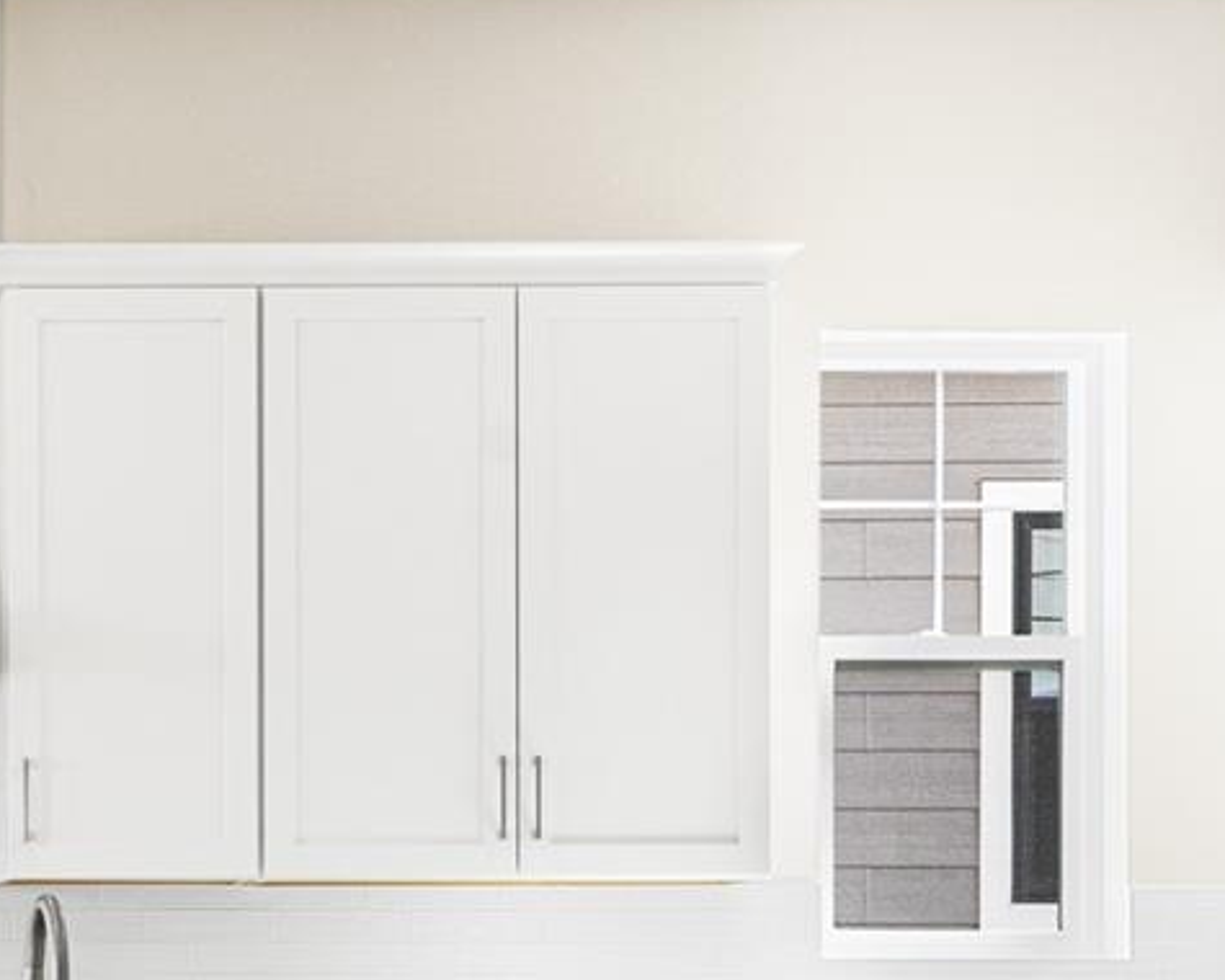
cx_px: -227
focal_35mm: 98
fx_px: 3553
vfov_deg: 15.4
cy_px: 975
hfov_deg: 18.6
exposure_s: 1/50
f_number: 8
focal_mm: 31
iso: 500
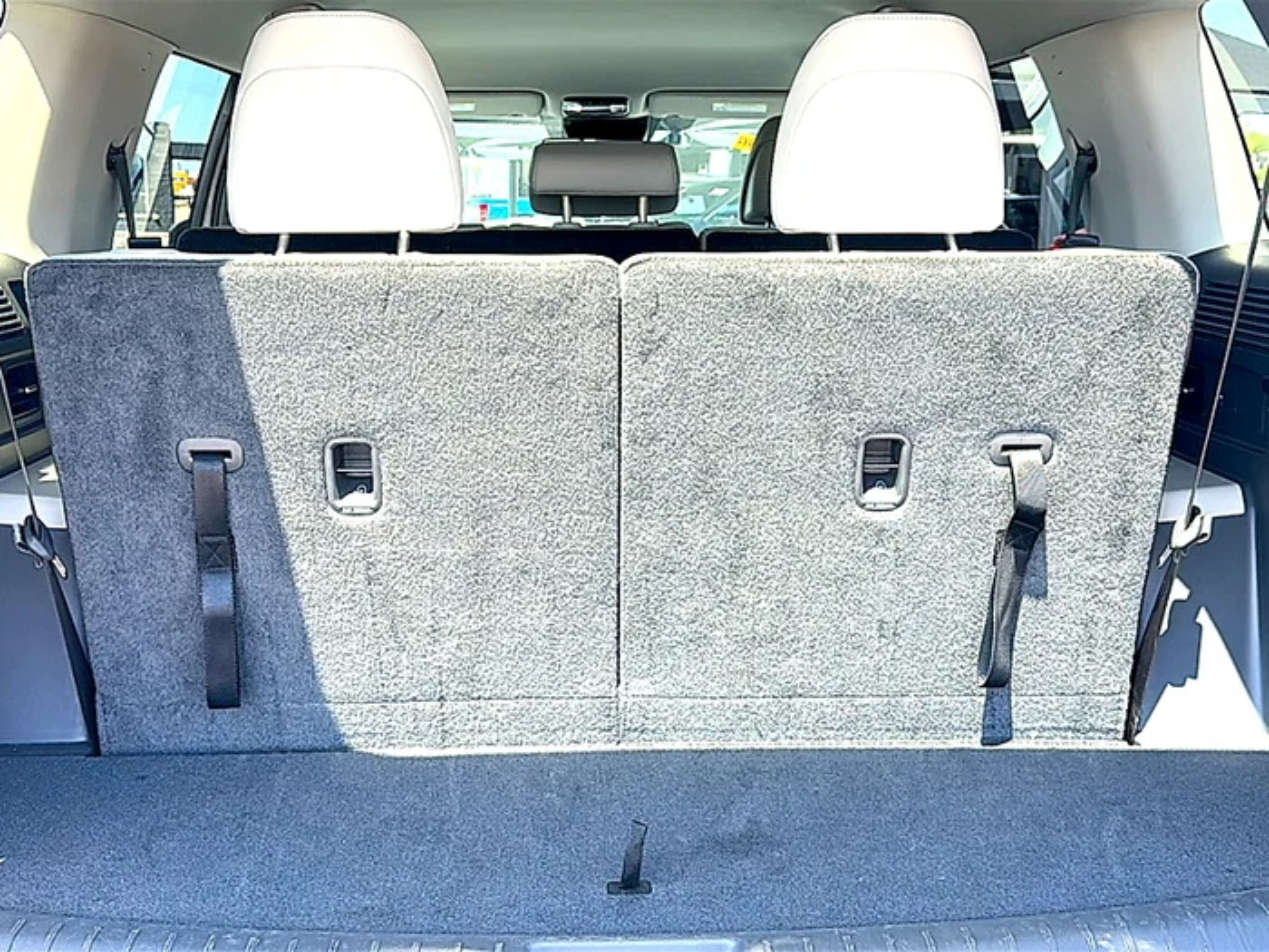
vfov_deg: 44.2
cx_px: 634
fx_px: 1173
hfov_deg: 56.8
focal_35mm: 32
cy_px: 476
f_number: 1.78
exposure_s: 1/459
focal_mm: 6.86
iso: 125
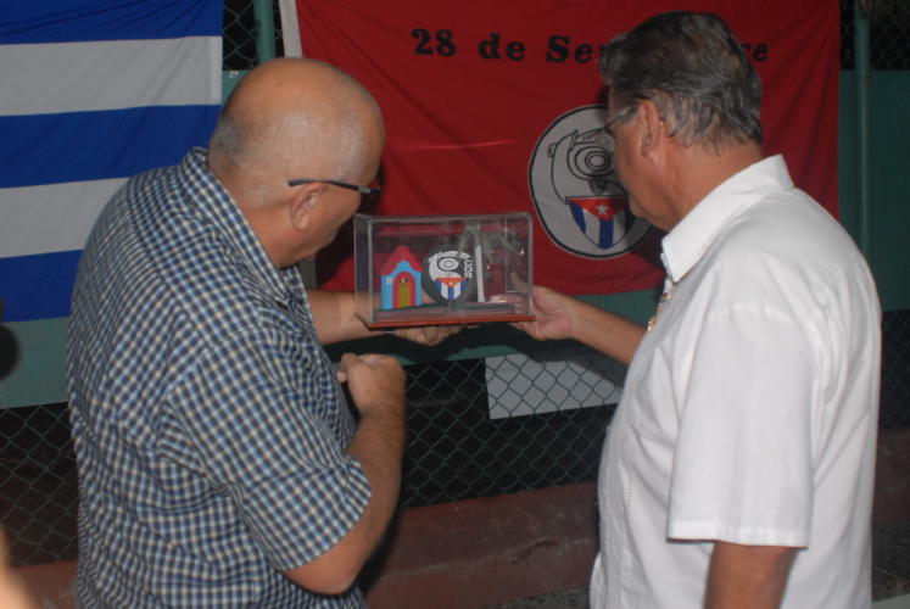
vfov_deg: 32.0
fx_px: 1063
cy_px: 304
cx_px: 455
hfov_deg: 46.3
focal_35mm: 42
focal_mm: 28
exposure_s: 1/250
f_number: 3.5
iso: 500
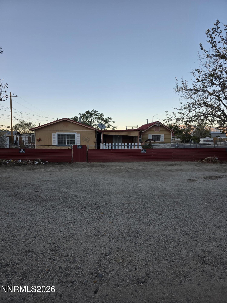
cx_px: 114
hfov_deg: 58.9
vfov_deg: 73.9
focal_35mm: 23
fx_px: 201
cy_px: 152
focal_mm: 6.3
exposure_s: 1/1290
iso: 80
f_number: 1.7
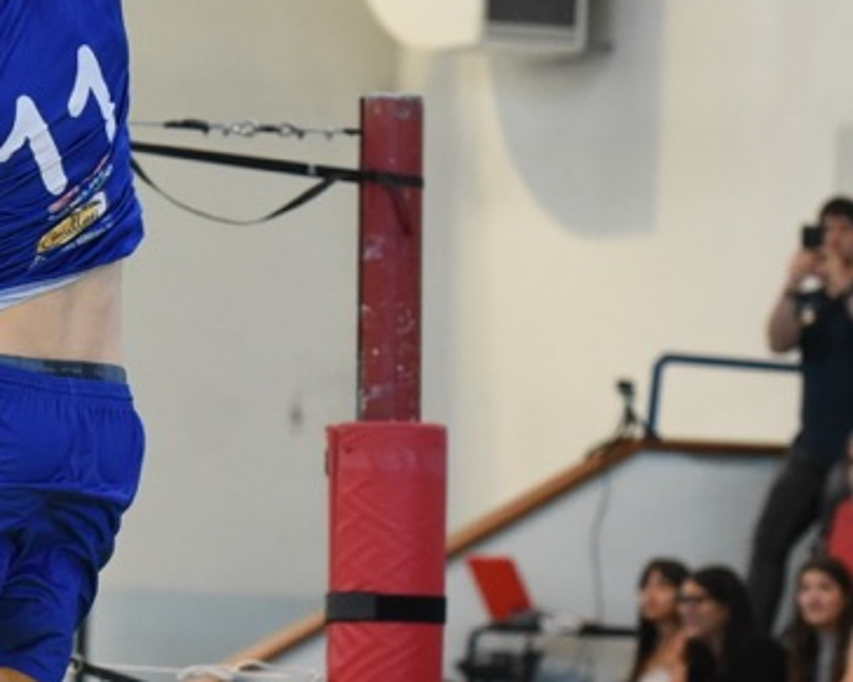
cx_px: 68
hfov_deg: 5.3
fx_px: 9162
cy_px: 445
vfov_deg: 4.3
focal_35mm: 363
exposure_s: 1/1000
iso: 4000
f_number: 4
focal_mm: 110
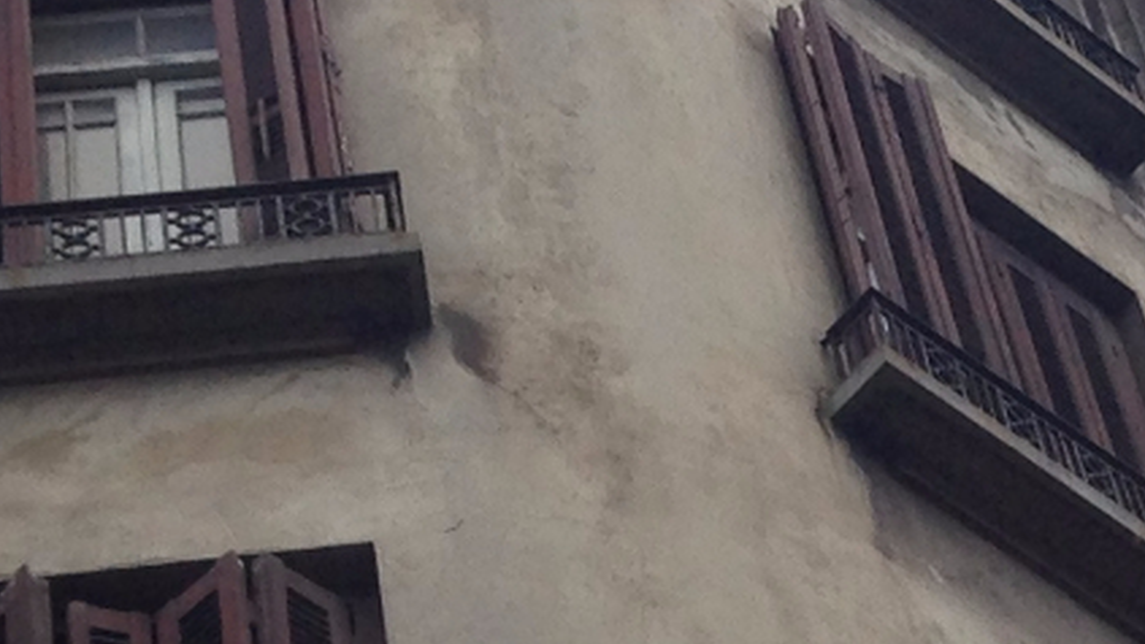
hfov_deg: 12.0
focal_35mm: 174
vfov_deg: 6.9
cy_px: 858
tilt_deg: +49.8
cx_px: 1497
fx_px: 5283
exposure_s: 1/304
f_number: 2.4
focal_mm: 4.12
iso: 50
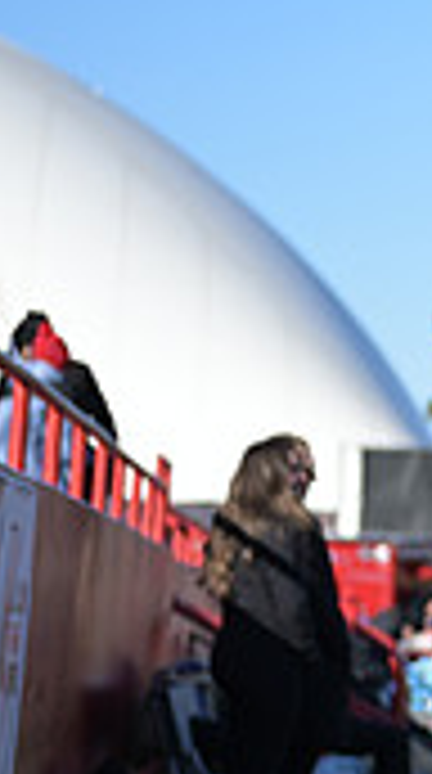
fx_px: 5080
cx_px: 1228
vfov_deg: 8.7
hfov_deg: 4.7
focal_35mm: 248
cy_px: 574
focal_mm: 70
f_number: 2.8
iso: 110
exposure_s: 1/1600
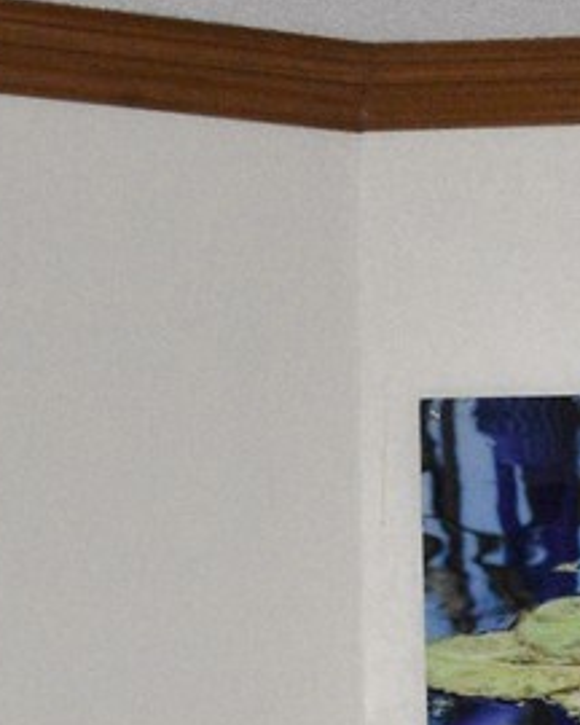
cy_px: 1331
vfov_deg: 8.7
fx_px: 4549
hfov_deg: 7.1
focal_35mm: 212
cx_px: 992
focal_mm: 24
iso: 1600
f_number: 3.8
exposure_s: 1/60
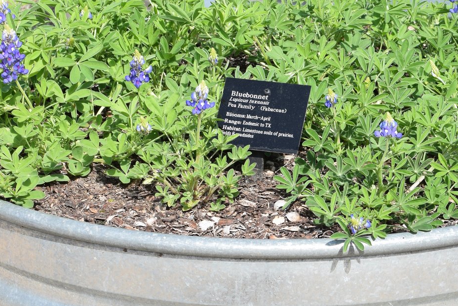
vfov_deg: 11.2
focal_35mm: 122
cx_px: 301
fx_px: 1554
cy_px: 244
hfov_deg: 16.7
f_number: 10
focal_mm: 35
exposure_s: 1/400
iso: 200
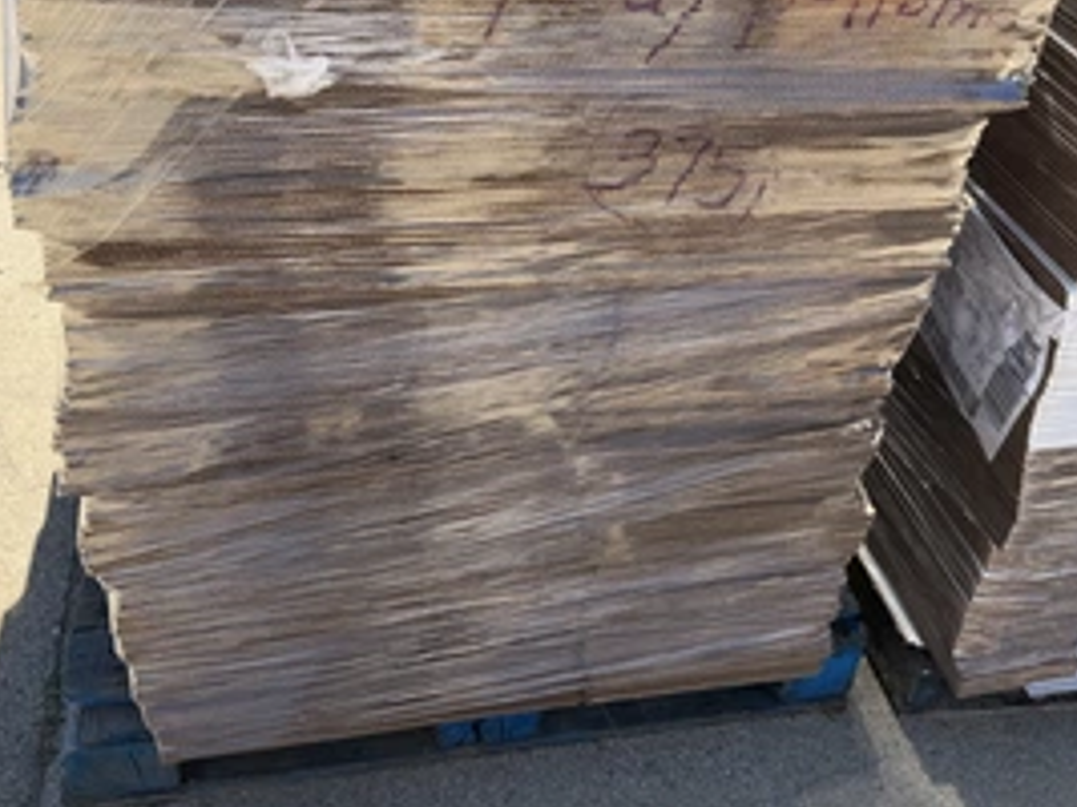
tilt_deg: -35.8
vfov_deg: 39.1
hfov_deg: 51.3
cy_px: 262
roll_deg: -6.1
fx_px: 1120
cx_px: 480
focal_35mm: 36
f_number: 1.78
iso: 80
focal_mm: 6.76
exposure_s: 1/1901
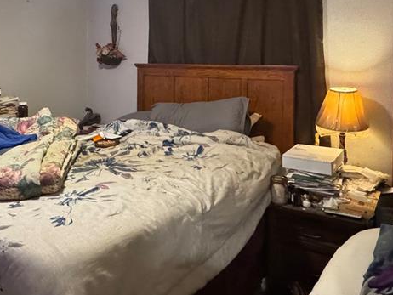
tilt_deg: -2.8
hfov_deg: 58.3
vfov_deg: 44.1
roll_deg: -2.4
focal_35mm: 31
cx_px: 205
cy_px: 77
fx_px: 352
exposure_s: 1/60
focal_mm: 2.22
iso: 1000
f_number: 2.2
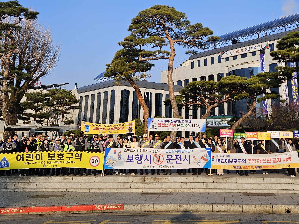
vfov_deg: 31.7
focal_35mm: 44
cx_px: 198
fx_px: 380
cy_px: 33
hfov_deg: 42.4
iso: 25
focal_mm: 5.4
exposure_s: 1/1402
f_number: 1.8
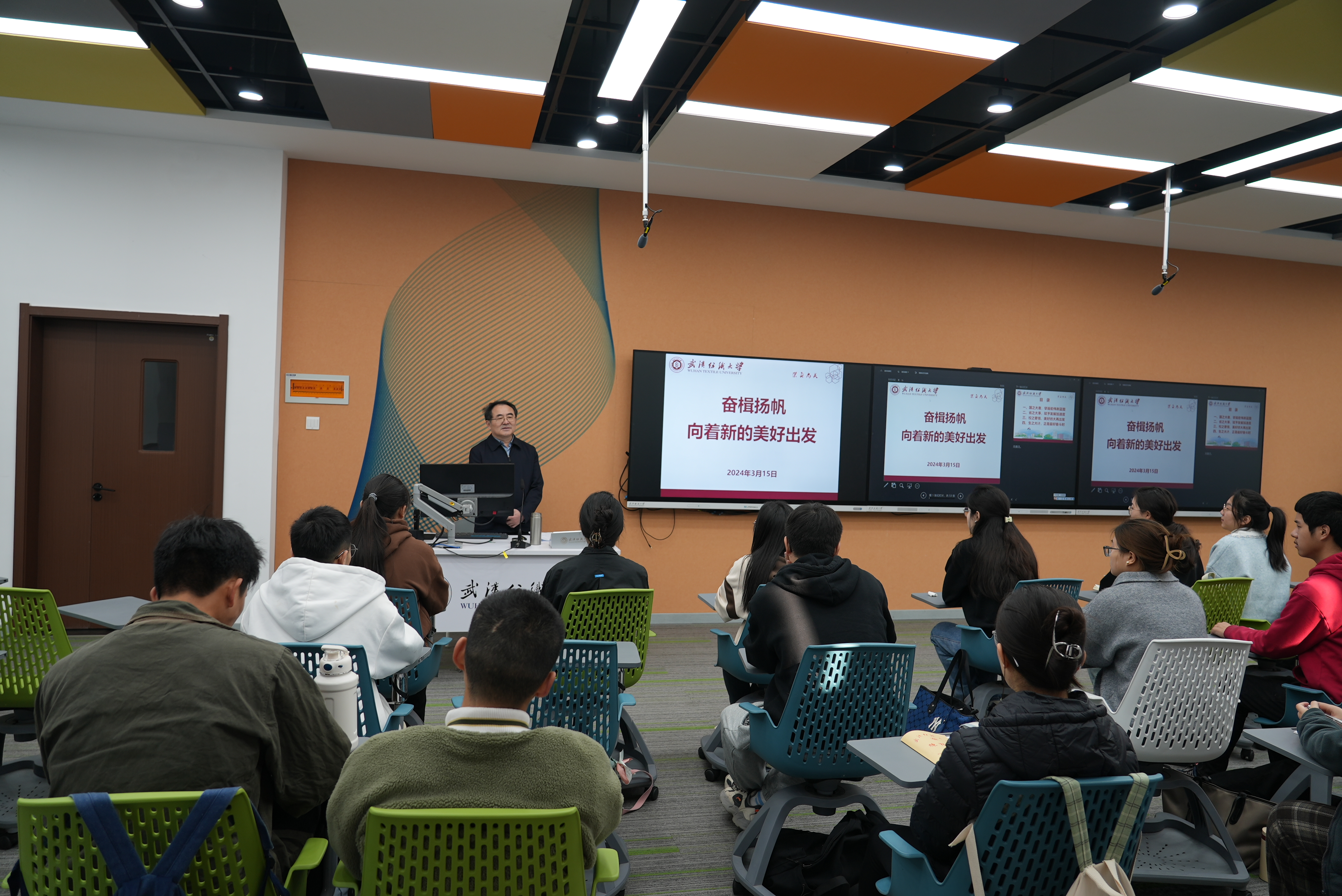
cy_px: 448
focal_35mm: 24
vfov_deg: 53.2
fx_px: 895
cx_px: 671
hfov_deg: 73.7
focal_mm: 24
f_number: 4
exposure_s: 1/60
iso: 200
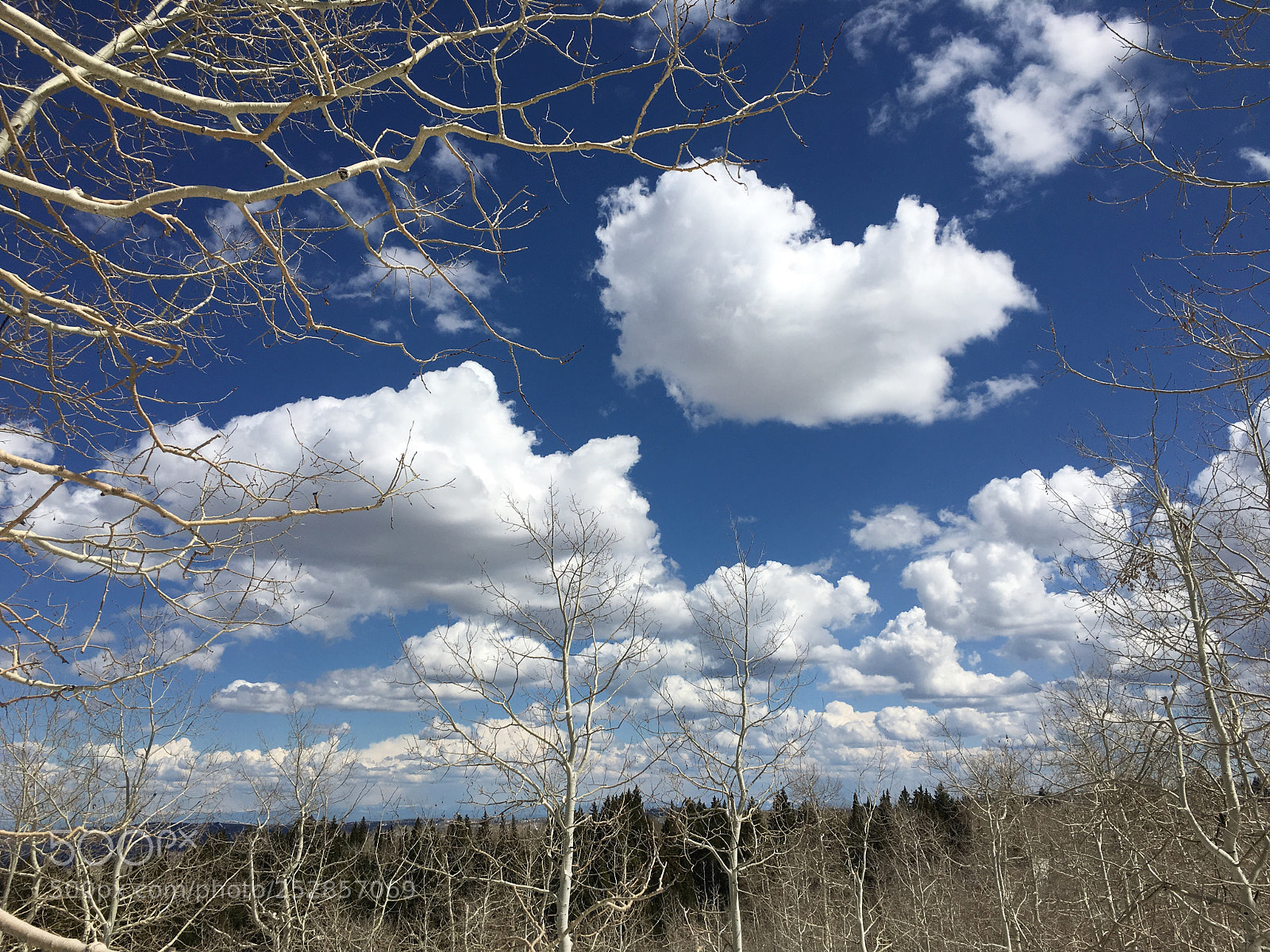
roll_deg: +1.7
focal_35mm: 29
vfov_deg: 48.2
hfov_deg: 61.7
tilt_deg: +17.3
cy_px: 476
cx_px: 635
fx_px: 1064
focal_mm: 4.15
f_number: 2.2
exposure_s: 1/3846
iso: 25
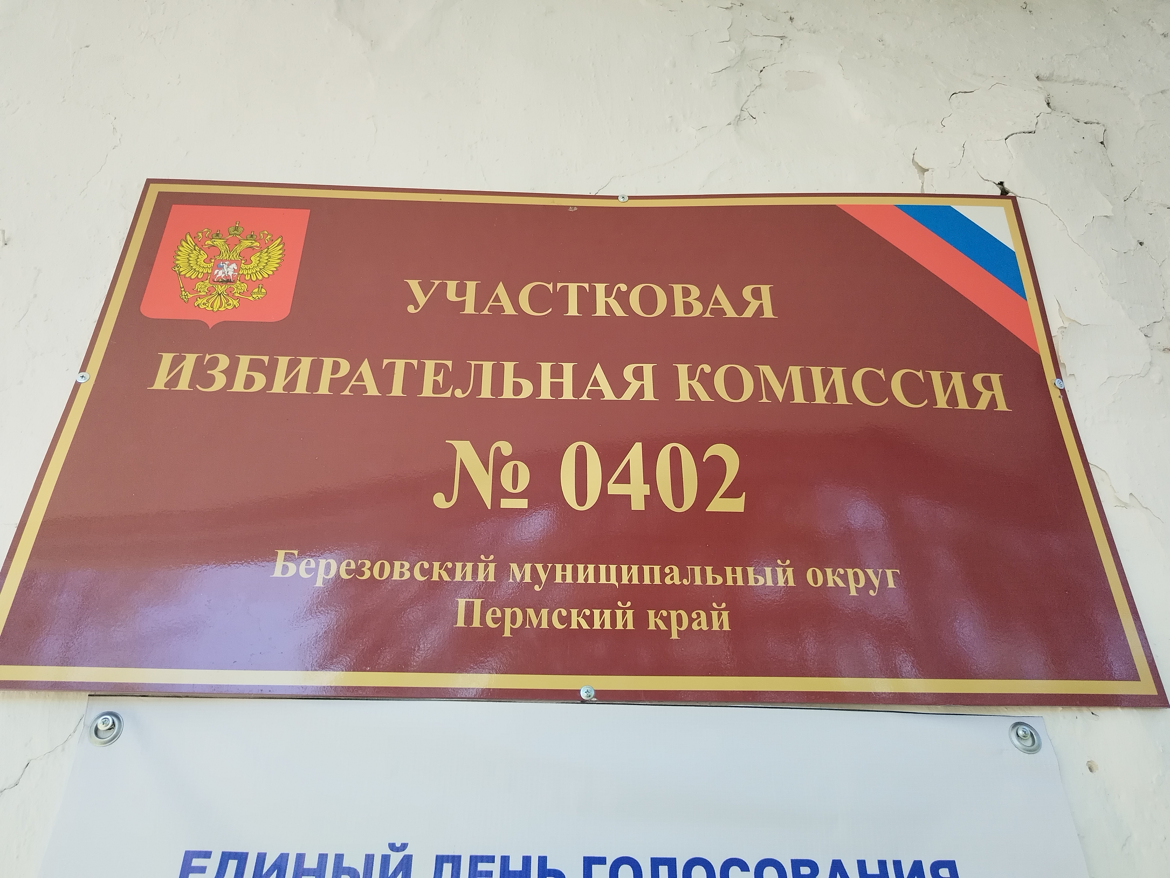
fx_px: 879
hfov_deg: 67.3
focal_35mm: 26
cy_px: 439
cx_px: 585
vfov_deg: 53.1
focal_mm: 6.24
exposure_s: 1/162
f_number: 1.8
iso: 100
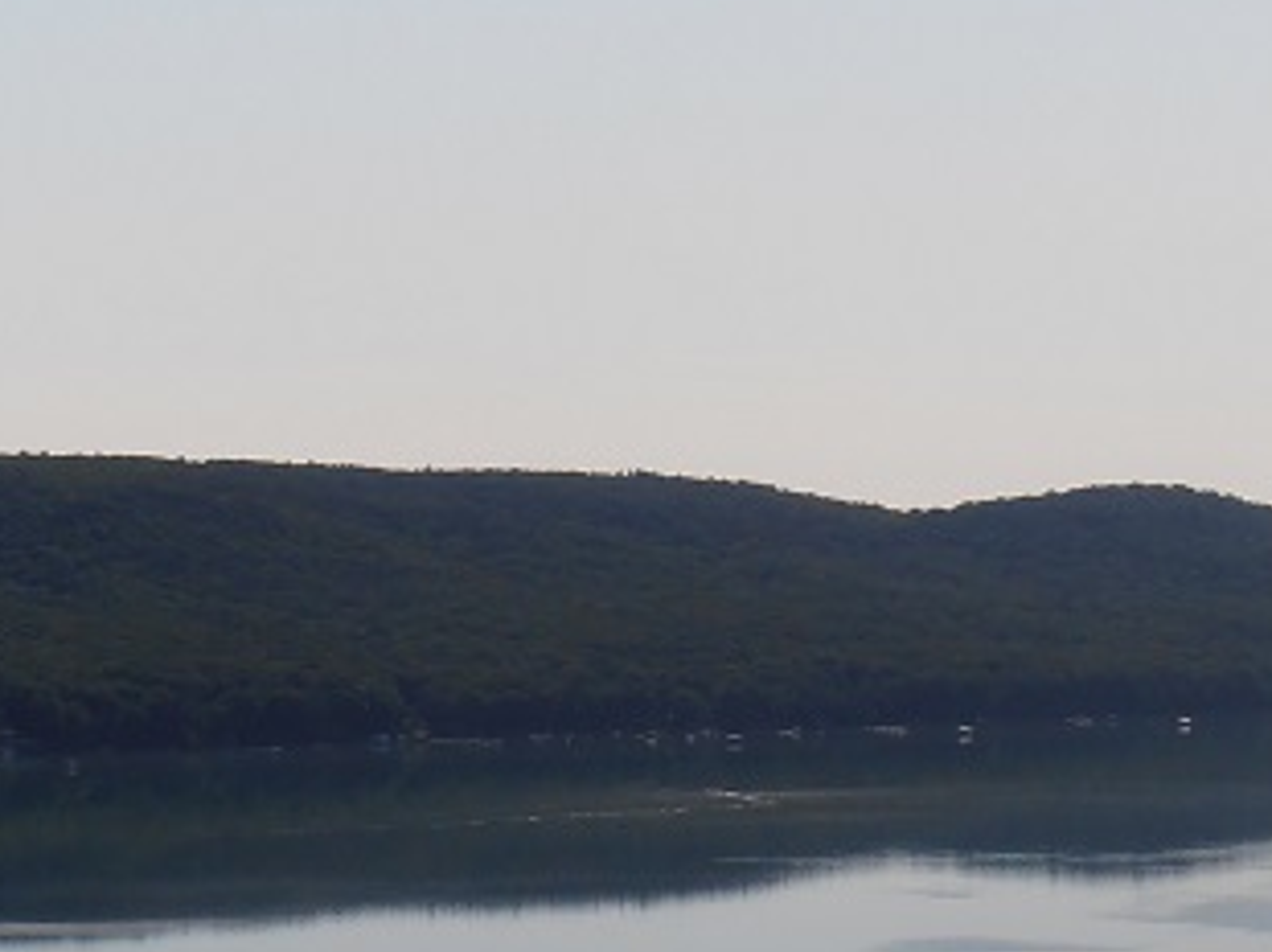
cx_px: 1293
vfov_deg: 8.6
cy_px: 646
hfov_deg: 11.4
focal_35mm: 172
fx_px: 6315
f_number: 12
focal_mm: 12.29
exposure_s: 1/400
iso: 80
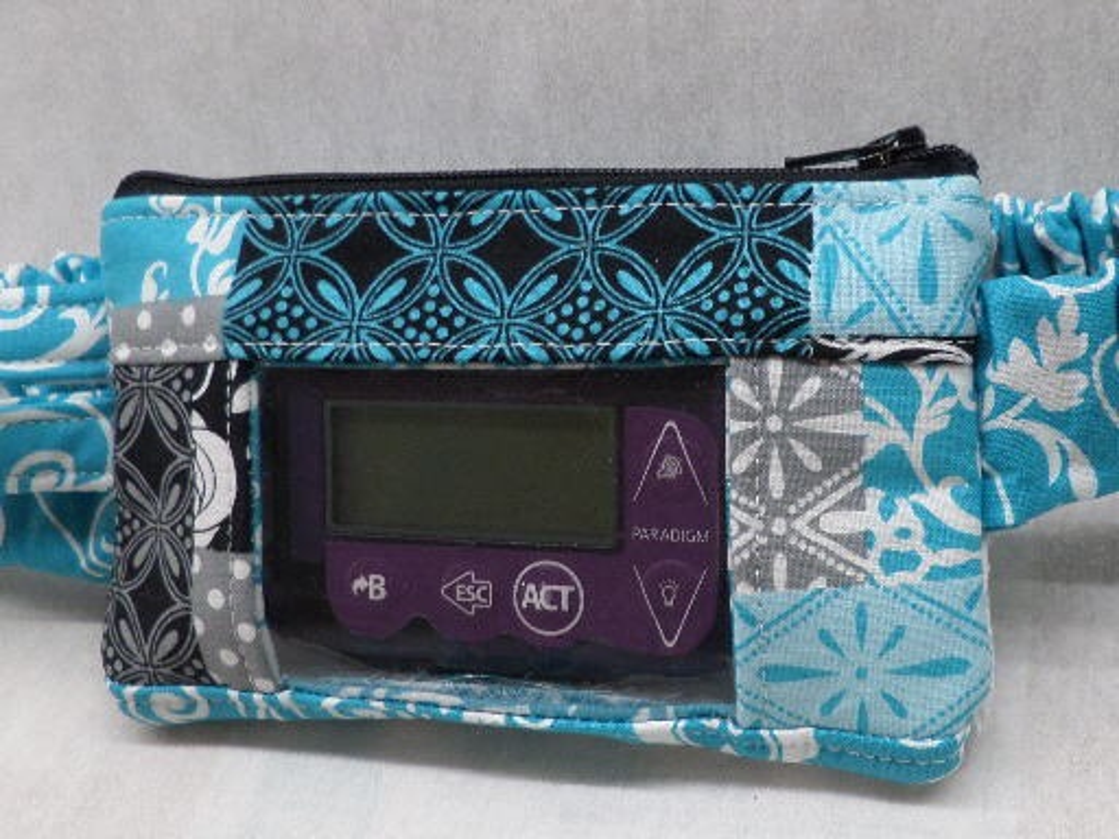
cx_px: 560
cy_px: 420
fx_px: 776
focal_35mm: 24
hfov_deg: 71.6
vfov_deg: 56.8
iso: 120
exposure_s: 1/30
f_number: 3.1
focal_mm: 4.3
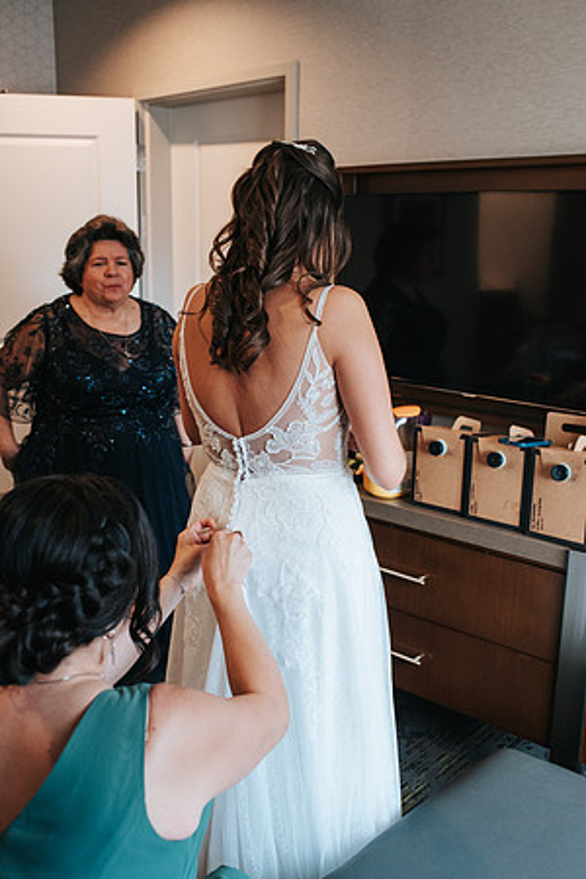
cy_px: 440
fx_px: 855
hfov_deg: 37.9
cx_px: 293
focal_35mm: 35
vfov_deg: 54.4
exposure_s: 1/125
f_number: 4
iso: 1000
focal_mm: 35
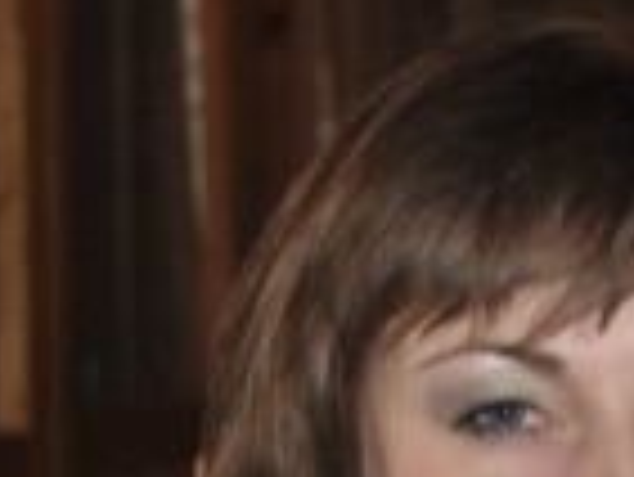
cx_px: 692
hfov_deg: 10.5
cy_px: 540
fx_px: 3405
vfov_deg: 7.9
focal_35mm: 186
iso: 200
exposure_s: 1/60
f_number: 5
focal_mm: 35
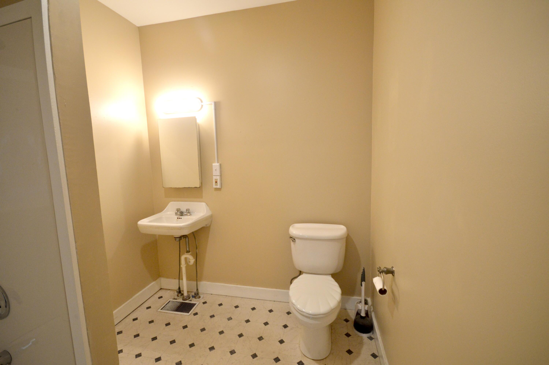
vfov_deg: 77.2
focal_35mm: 15
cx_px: 274
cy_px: 182
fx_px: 229
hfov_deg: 100.4
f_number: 4
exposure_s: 1/60
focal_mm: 10
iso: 800
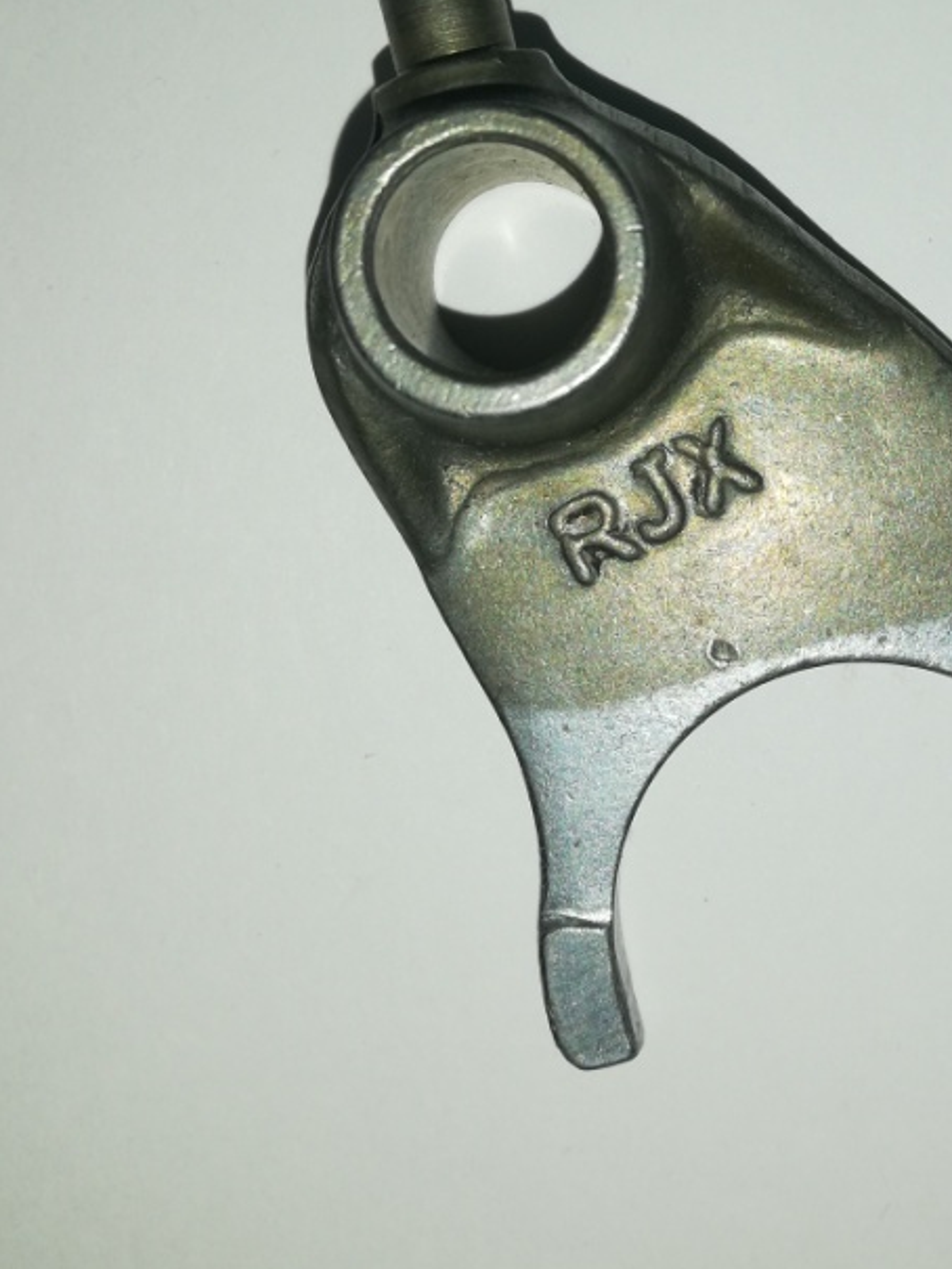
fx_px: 1613
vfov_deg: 42.3
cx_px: 717
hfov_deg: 32.3
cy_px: 415
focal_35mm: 44
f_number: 2.2
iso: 50
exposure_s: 1/229
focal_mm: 3.81
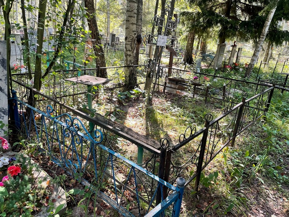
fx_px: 217
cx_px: 144
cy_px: 108
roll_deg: -5.6
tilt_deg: -14.0
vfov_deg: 53.1
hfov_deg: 67.3
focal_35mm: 26
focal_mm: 4.2
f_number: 1.6
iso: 50
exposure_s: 1/121
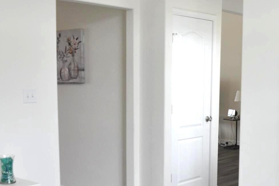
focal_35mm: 63
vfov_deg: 21.4
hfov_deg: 31.3
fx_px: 488
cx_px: 215
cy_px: 126
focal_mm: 20
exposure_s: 1/125
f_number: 5.6
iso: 400
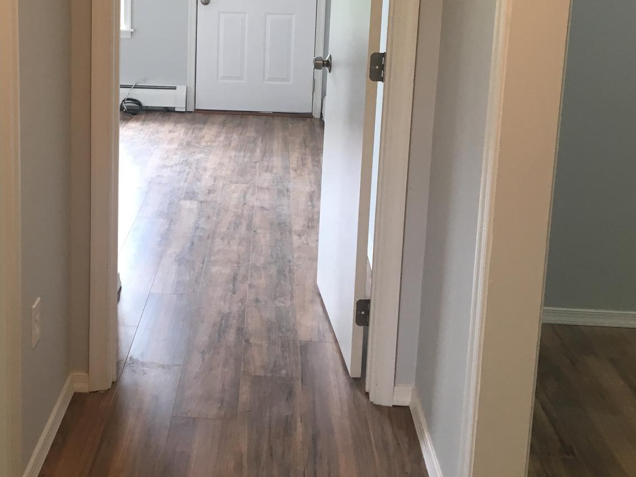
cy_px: 96
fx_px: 956
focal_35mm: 52
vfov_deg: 27.5
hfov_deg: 36.4
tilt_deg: -10.1
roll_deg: -1.4
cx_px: 208
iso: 50
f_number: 2.2
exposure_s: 1/30
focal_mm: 4.15
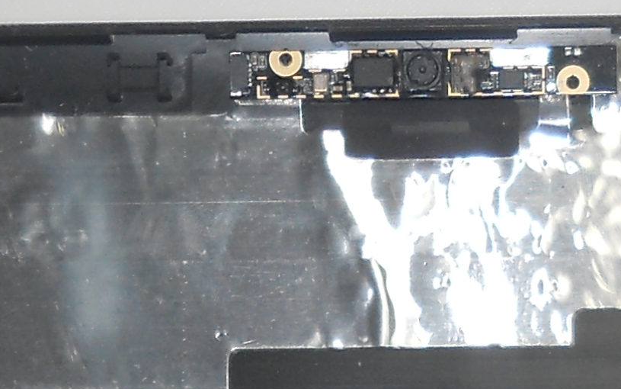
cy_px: 831
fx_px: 2946
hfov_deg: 12.0
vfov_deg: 7.2
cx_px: 445
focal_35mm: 174
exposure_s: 1/30
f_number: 3.1
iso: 80
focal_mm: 6.72
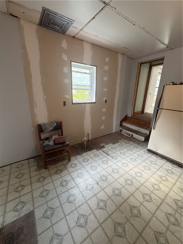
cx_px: 92
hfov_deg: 85.7
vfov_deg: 102.1
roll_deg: -0.2
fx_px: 99
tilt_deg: -16.6
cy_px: 122
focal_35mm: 14
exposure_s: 1/120
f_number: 2.2
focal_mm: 2.22
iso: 320
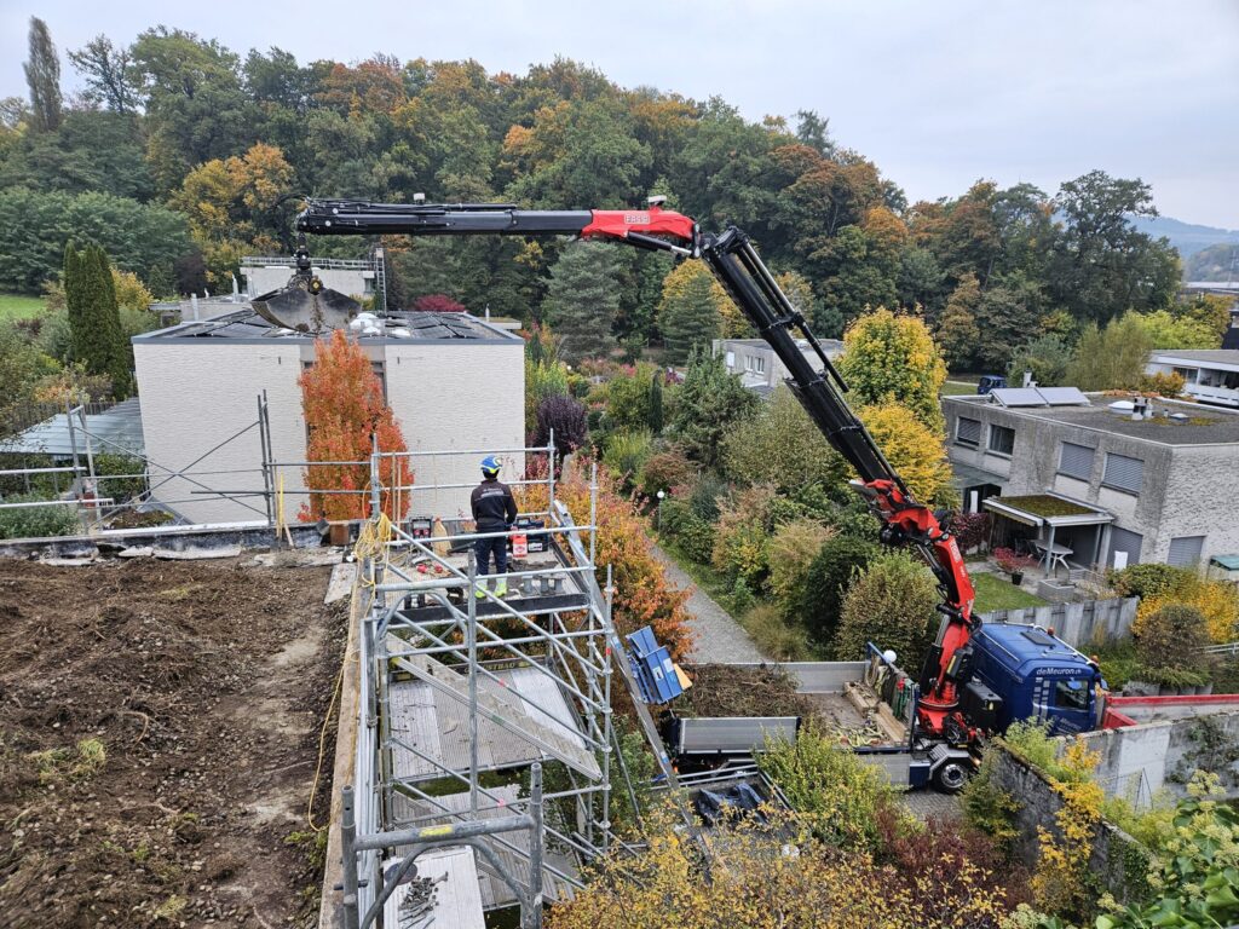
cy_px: 464
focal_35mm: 23
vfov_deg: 58.9
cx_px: 620
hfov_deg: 73.9
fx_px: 823
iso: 125
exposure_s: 1/100
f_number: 1.8
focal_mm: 5.4
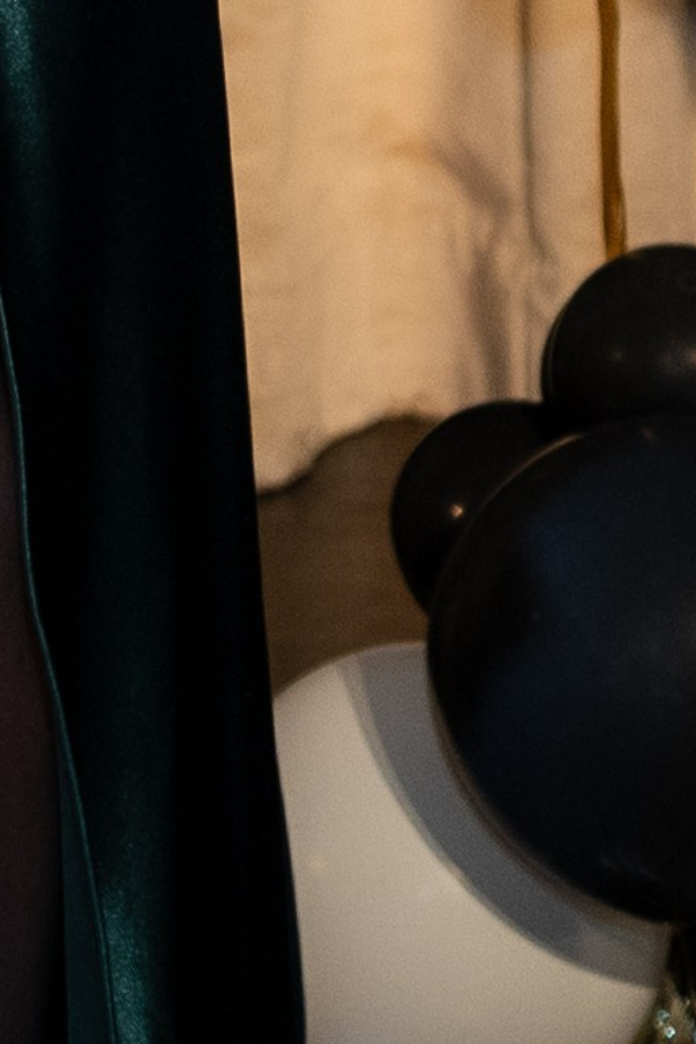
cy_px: -1907
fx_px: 8931
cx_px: -1047
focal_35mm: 308
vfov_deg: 6.2
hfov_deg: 4.4
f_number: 2.2
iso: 1250
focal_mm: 35
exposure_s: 1/200
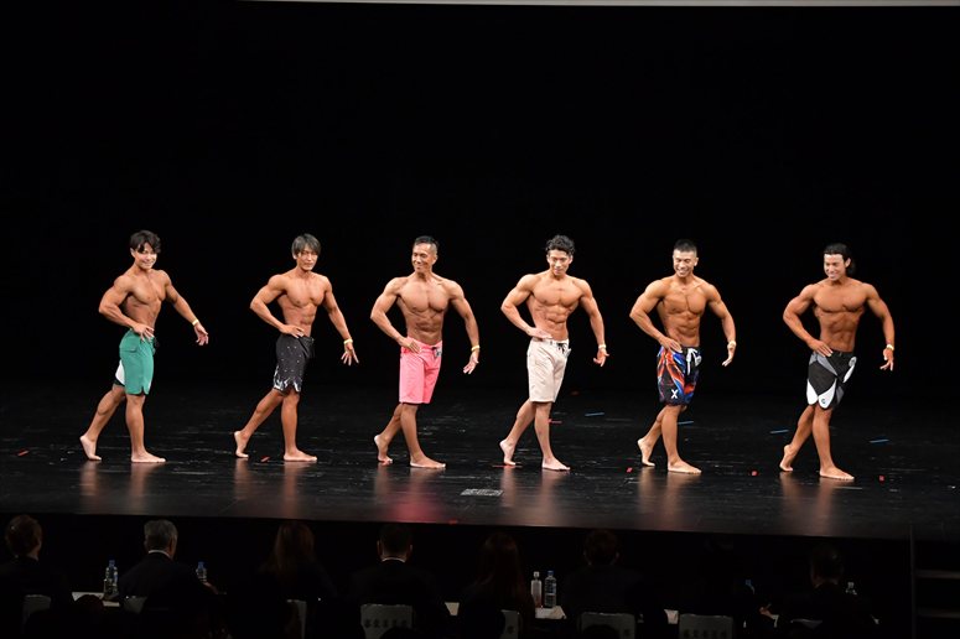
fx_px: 3119
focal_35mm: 117
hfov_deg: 17.5
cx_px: 480
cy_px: 320
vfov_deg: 11.7
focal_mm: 78
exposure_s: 1/400
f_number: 5.6
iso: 3200
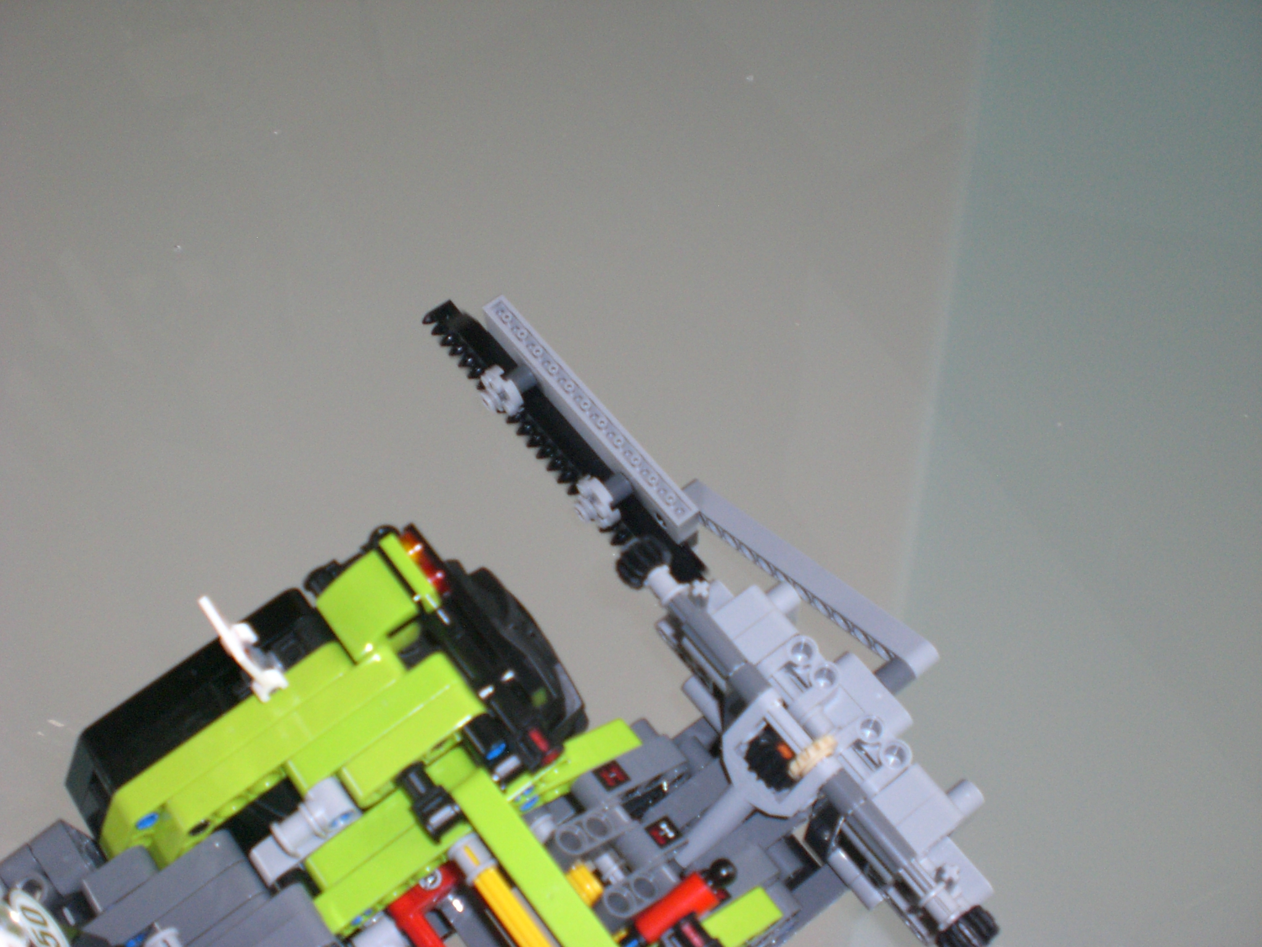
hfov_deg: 49.0
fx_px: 1385
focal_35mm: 38
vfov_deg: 37.7
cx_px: 631
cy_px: 474
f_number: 3.1
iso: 200
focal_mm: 6.3
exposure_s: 1/30
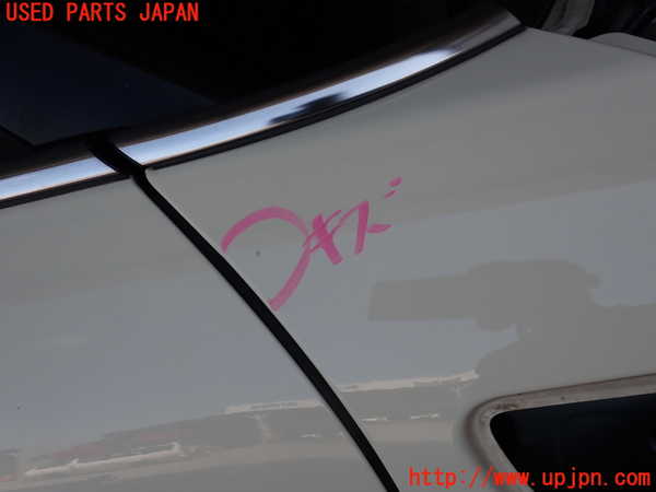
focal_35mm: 30
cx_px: 328
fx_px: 569
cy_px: 246
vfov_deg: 46.8
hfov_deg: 60.0
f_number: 3.2
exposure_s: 1/640
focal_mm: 5.4
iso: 100
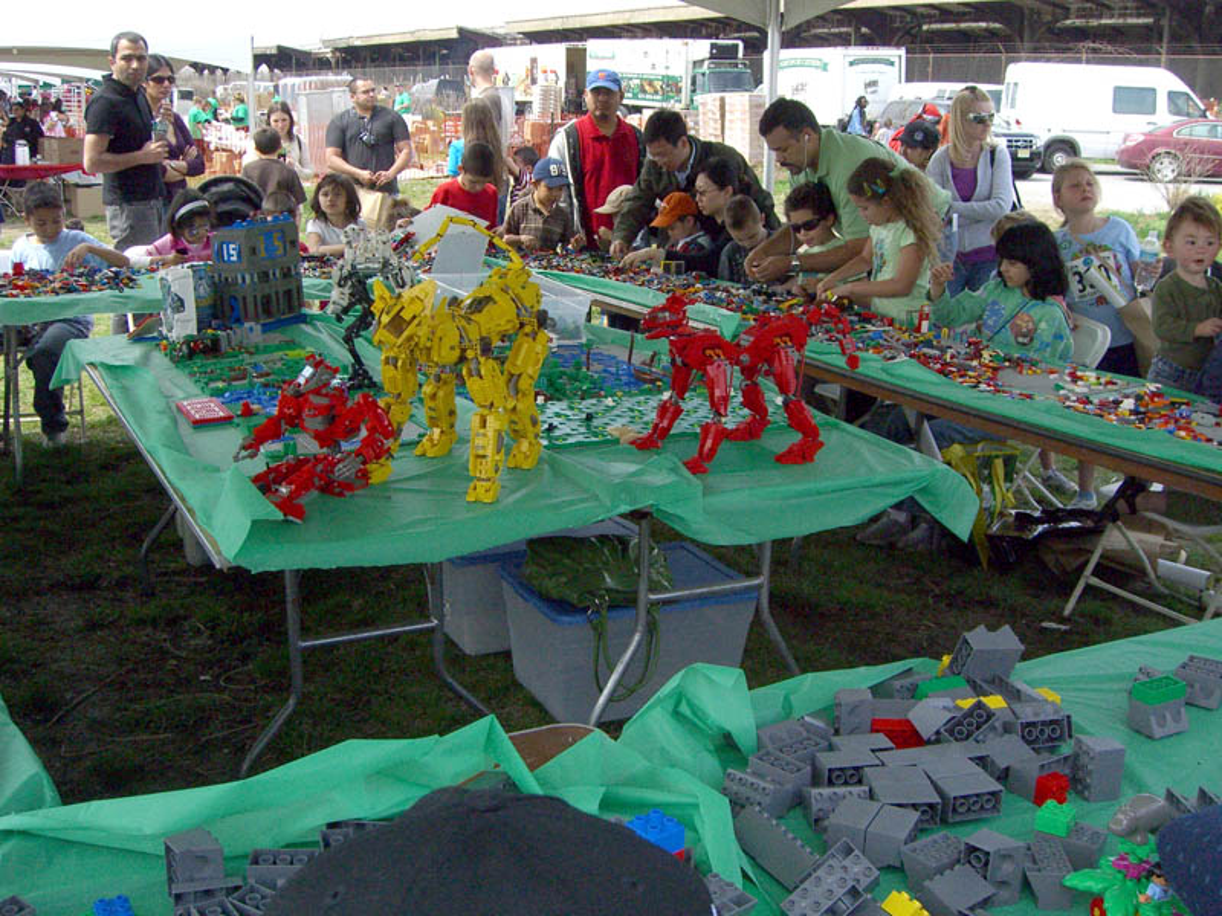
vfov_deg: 37.7
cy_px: 458
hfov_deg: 49.0
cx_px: 611
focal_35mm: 38
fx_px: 1341
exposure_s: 1/1250
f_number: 4
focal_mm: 7.9
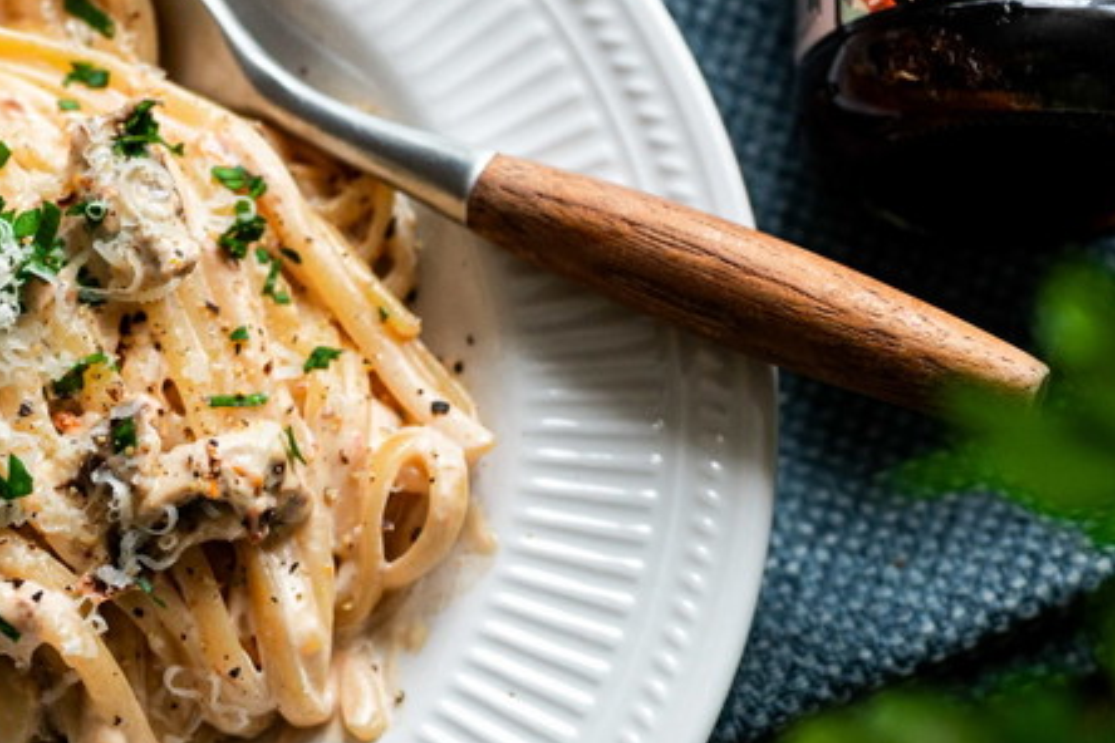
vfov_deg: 10.2
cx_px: 159
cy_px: 484
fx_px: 4181
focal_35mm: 135
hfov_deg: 15.1
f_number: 2.8
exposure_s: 1/160
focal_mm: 50
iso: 1000
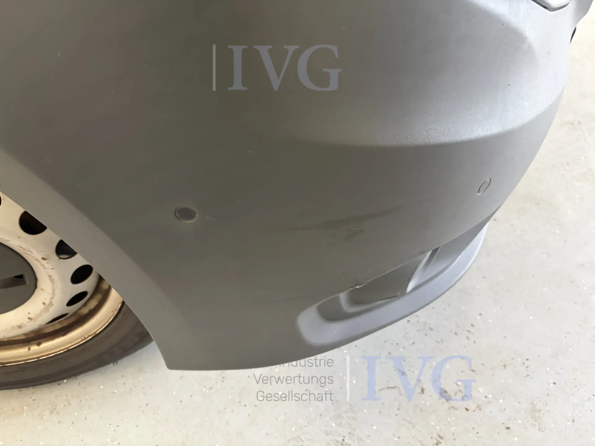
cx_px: 298
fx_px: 447
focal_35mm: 26
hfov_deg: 67.3
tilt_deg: -45.3
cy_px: 223
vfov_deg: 53.1
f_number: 1.6
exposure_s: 1/60
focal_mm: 5.96
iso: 320
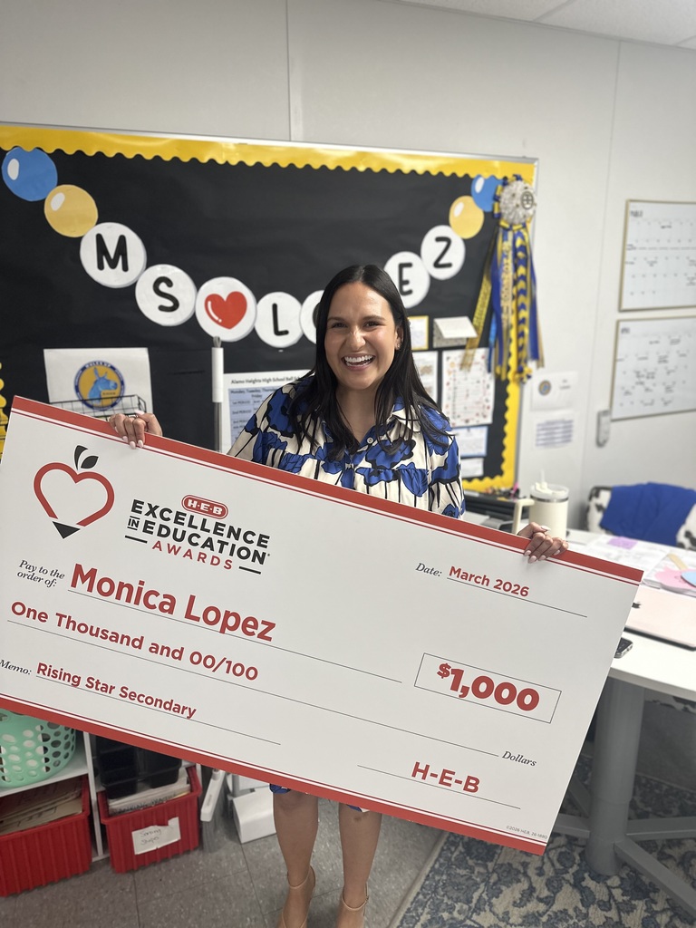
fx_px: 643
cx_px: 348
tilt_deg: -16.5
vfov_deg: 71.6
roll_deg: +0.6
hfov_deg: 56.8
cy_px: 464
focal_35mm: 24
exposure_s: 1/120
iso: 200
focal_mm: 6.86
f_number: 1.78
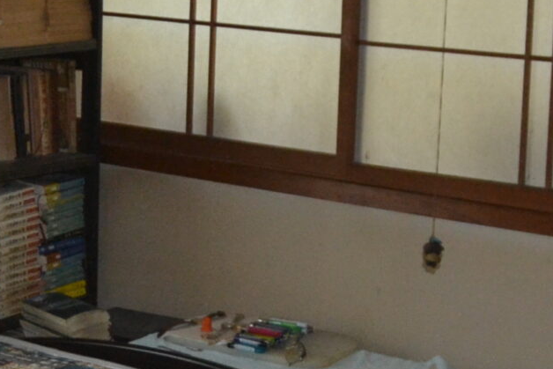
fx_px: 1690
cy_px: 98
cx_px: 216
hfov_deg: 18.6
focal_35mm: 110
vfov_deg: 12.4
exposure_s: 1/60
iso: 1400
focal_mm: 18
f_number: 3.5
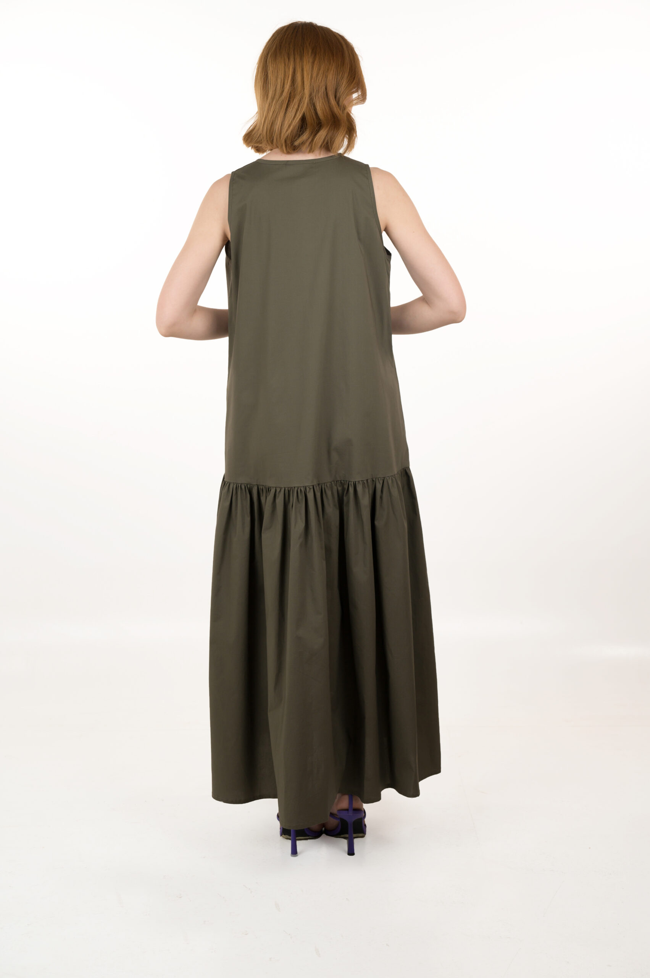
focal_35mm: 48
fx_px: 1302
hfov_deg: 28.0
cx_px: 325
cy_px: 489
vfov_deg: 41.1
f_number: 4
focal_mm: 48
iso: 640
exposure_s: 1/160
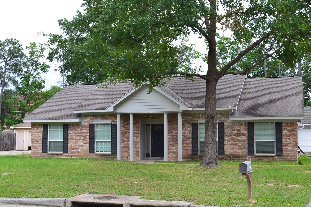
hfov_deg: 38.9
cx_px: 156
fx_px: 441
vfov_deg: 26.5
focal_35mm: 51
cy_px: 104
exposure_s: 1/200
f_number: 10
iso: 400
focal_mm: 34
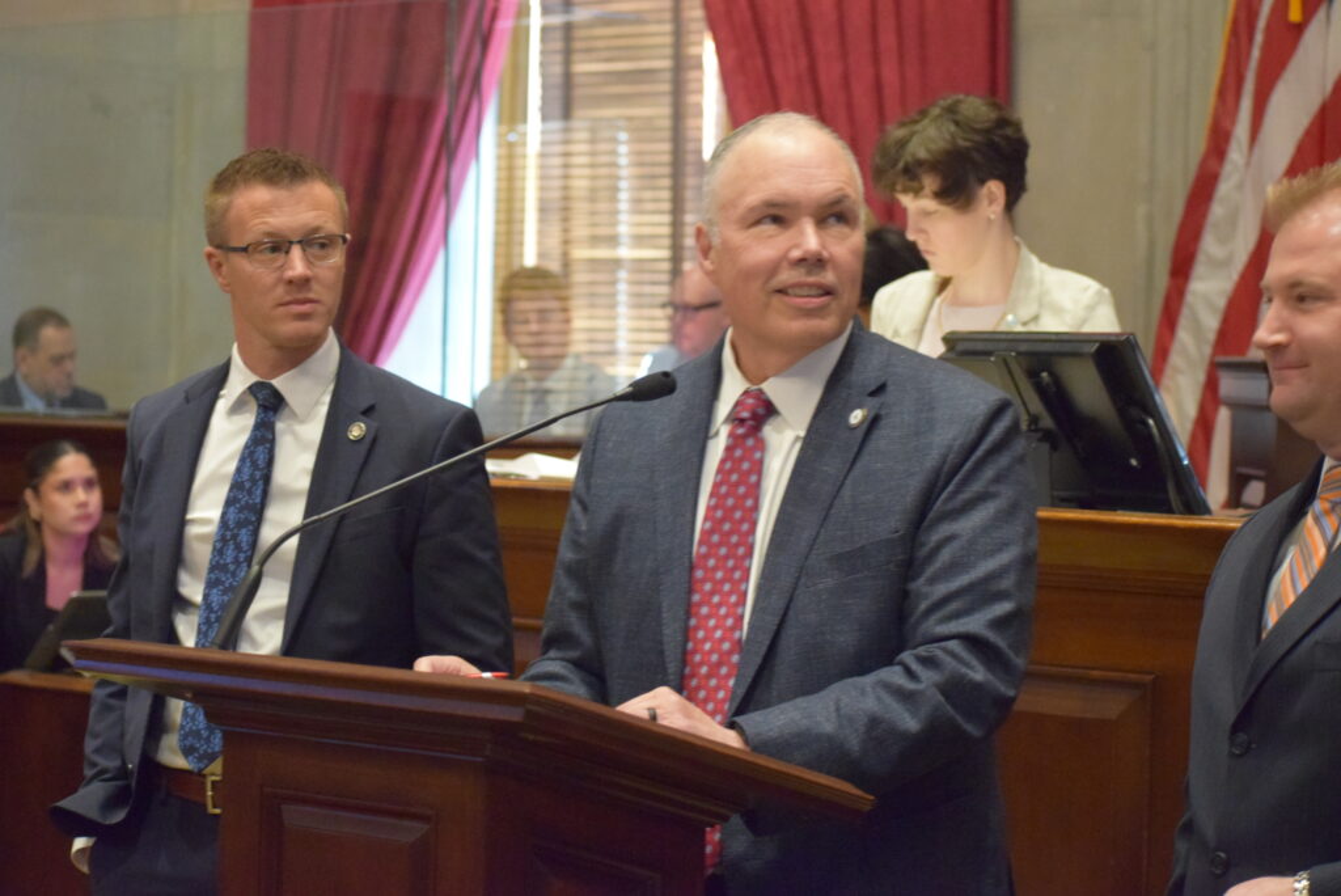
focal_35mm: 105
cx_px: 670
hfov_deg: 19.4
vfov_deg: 13.1
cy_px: 448
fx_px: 3913
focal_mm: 70
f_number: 4.5
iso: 6400
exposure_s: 1/50
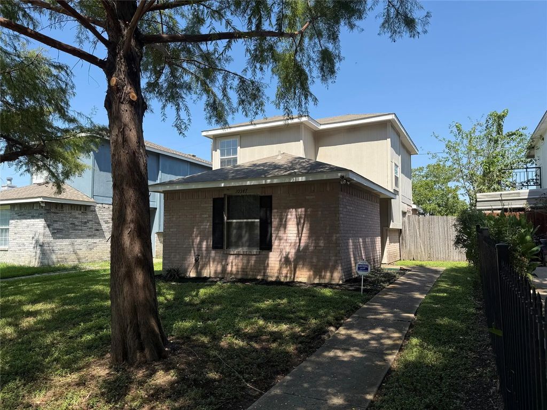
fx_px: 379
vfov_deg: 56.8
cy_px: 205
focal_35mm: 24
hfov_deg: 71.6
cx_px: 274
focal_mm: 6.76
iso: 80
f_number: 1.78
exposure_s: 1/2110
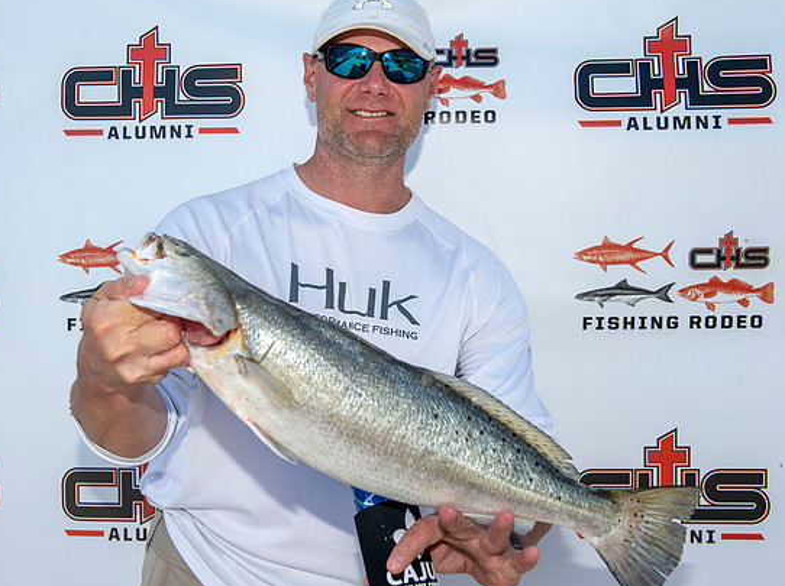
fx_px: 1087
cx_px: 359
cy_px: 255
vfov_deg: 30.2
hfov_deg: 39.7
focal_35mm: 48
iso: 125
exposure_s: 1/200
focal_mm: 38
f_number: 8
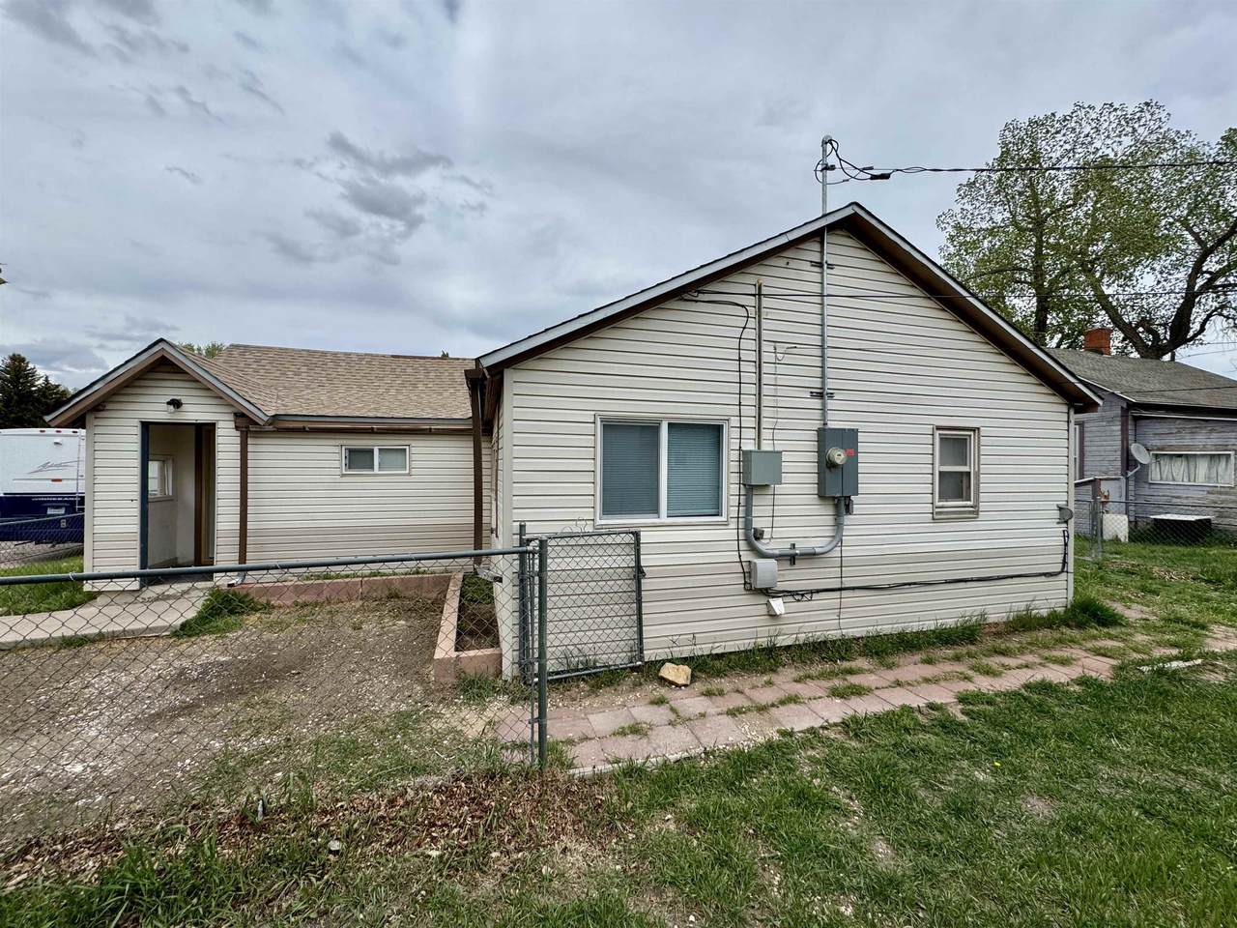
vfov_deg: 85.7
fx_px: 500
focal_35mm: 14
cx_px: 618
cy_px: 464
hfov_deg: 102.1
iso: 50
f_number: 2.2
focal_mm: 2.22
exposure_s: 1/2674
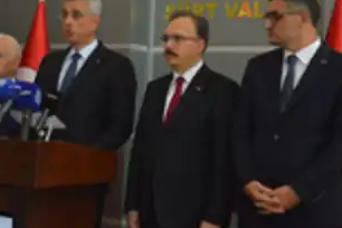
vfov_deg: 16.5
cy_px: 126
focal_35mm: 83
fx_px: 787
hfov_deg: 24.2
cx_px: 76
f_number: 4.2
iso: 500
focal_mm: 31
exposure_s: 1/60
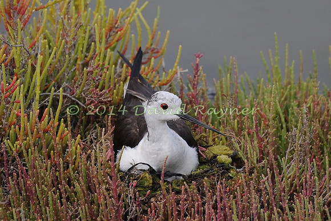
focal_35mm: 450
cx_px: 166
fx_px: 4138
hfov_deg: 4.6
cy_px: 110
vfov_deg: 3.1
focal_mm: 300
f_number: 5.6
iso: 250
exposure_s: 1/800
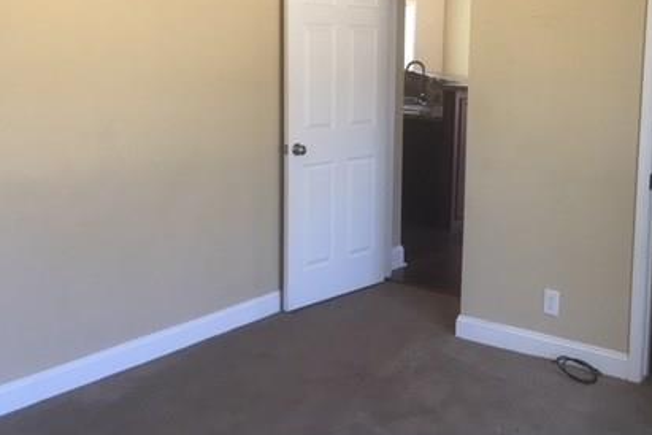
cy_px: 144
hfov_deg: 41.4
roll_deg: -1.0
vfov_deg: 28.5
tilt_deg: -9.2
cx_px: 430
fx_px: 851
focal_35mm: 47
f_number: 2.2
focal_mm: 4.15
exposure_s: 1/30
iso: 50
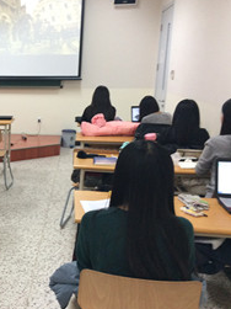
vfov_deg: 39.7
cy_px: 163
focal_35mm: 48
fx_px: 427
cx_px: -19
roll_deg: +0.9
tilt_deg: -11.7
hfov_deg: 27.8
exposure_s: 1/33
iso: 160
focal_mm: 4.15
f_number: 2.2
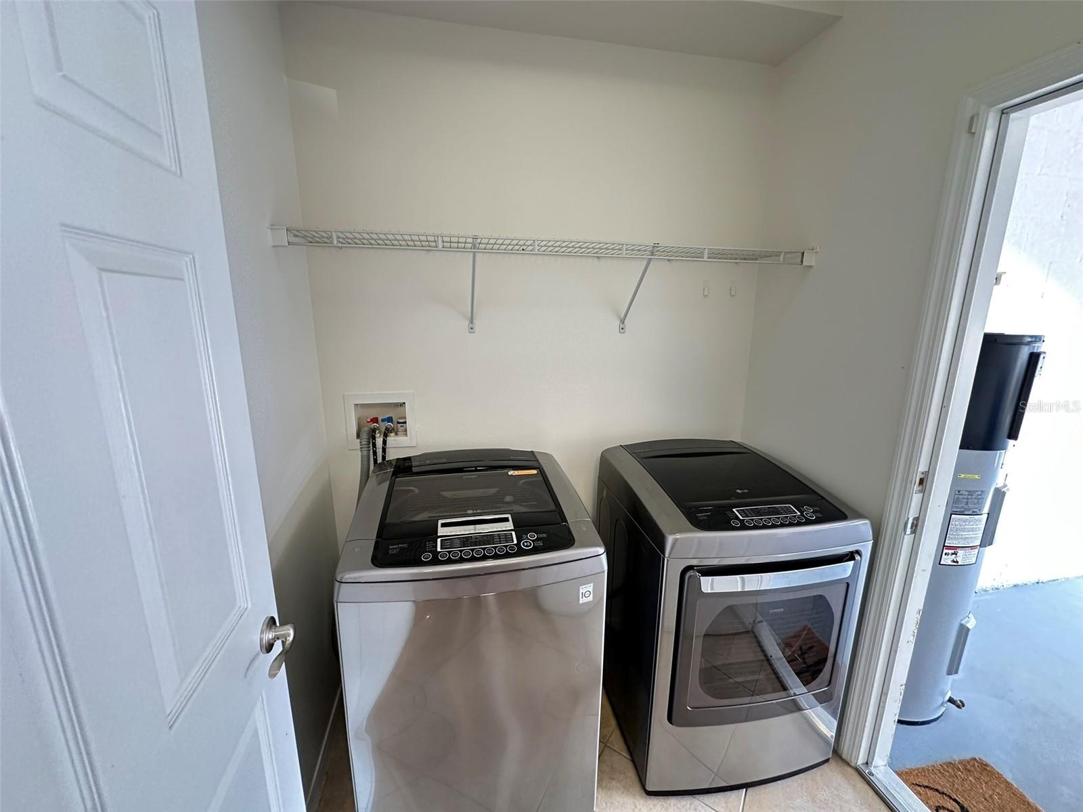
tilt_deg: -12.9
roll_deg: -0.7
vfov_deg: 85.7
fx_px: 438
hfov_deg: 102.1
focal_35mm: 14
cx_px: 542
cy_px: 406
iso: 200
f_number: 2.2
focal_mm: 2.22
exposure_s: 1/60
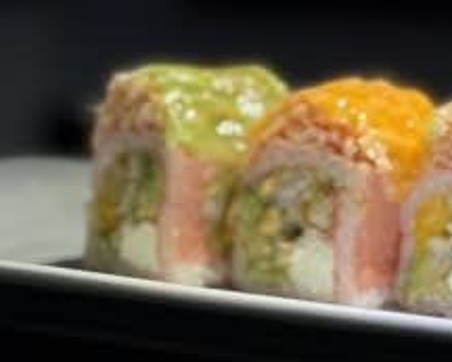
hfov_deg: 14.5
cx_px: 578
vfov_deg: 12.2
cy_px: 161
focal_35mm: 127
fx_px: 1700
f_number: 1.78
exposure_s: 1/60
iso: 50
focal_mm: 6.76
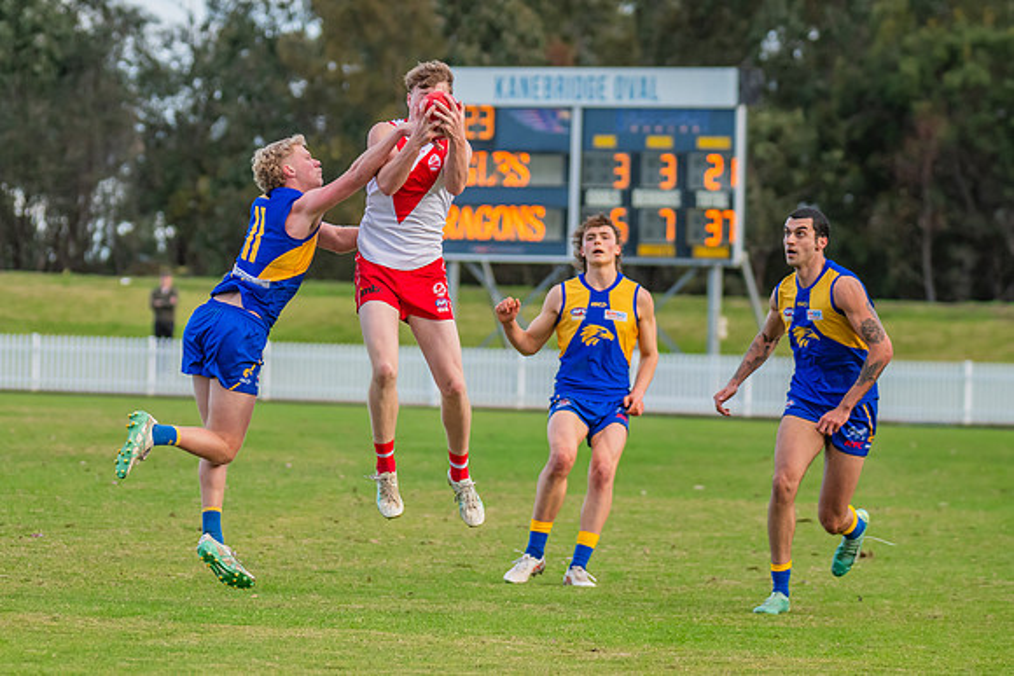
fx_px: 8113
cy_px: 249
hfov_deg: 7.1
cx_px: 265
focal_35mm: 288
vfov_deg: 4.8
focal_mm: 195
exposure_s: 1/1250
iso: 800
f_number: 5
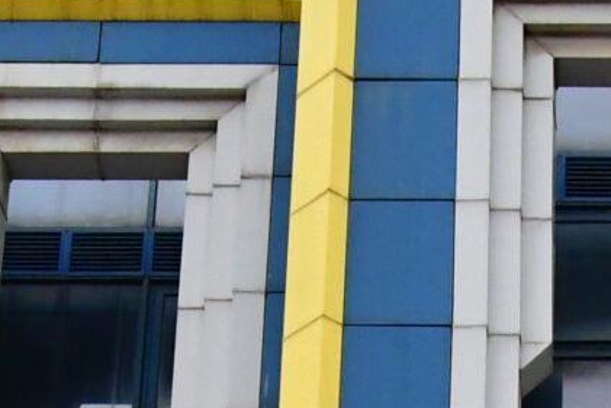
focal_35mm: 164
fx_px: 2784
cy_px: 884
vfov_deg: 7.9
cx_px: 672
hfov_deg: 12.3
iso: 3200
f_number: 6.3
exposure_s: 1/2500
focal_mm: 18
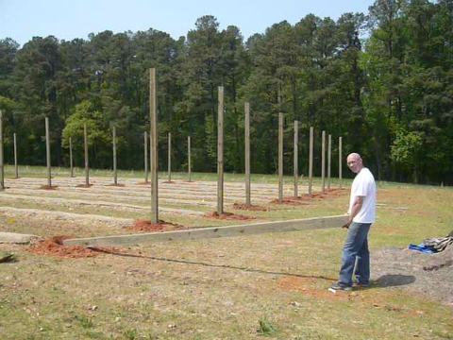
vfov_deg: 39.7
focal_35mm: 36
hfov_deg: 51.4
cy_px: 170
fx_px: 471
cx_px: 226
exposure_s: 1/320
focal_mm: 6
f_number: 8
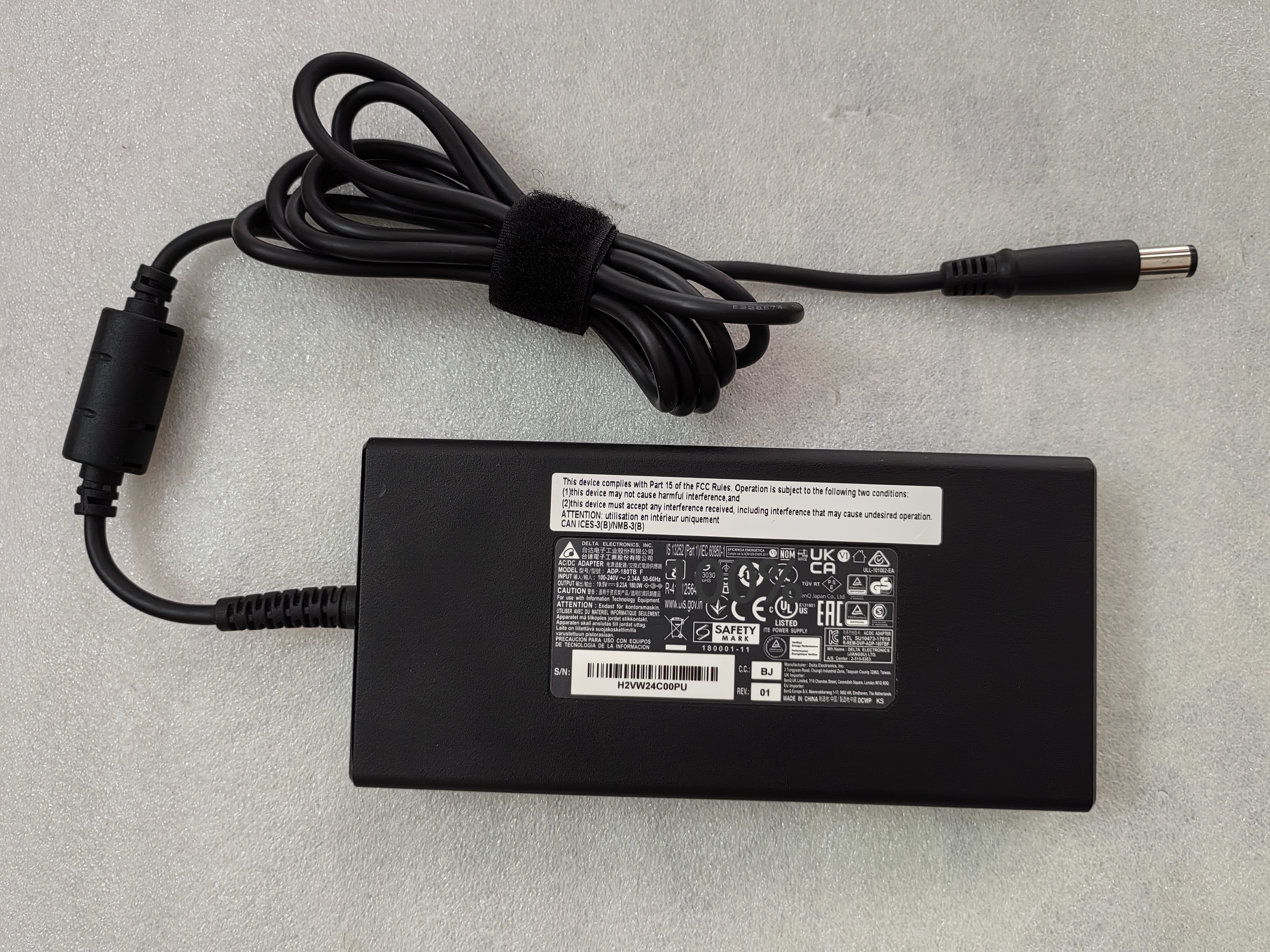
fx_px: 991
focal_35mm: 27
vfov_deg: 51.4
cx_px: 635
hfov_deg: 65.3
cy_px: 476
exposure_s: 1/33.3
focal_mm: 5.52
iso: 200
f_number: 1.9
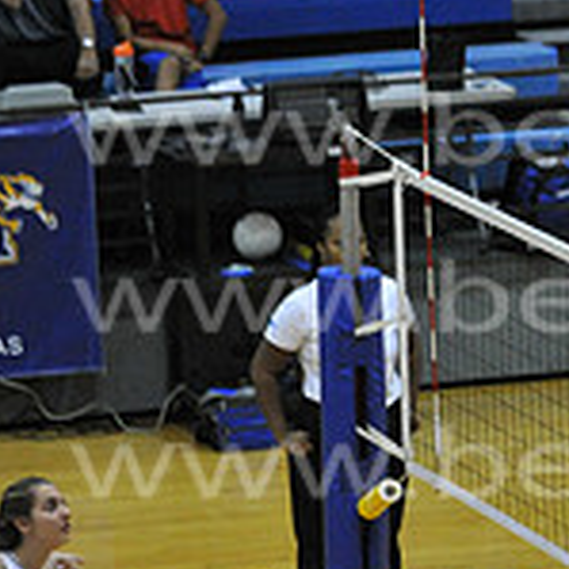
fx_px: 8592
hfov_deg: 3.8
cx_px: 947
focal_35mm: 462
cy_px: 722
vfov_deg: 3.8
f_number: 4
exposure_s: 1/500
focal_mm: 140
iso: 8000
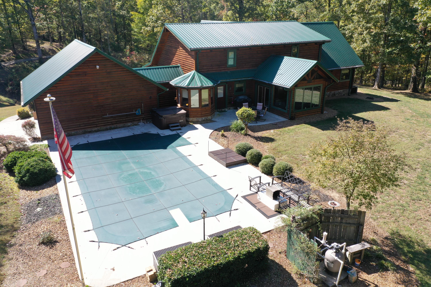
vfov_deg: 46.4
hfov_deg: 65.5
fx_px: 335
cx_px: 216
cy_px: 144
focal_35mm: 28
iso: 100
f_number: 5
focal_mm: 10.26
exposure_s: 1/200
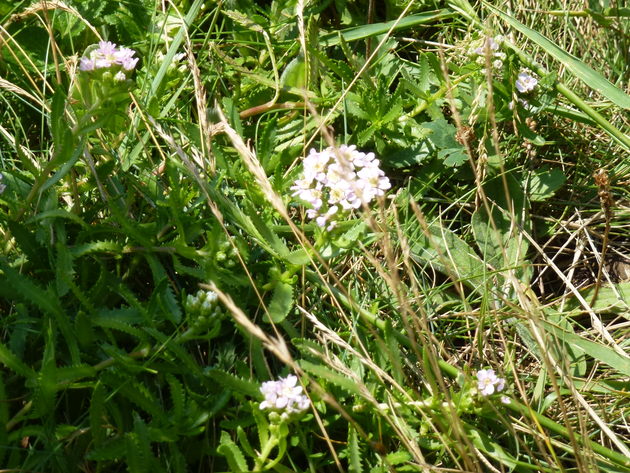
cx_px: 315
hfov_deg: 8.5
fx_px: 4222
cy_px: 236
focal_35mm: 232
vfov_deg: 6.4
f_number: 5.6
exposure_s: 1/400
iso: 125
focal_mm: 41.5
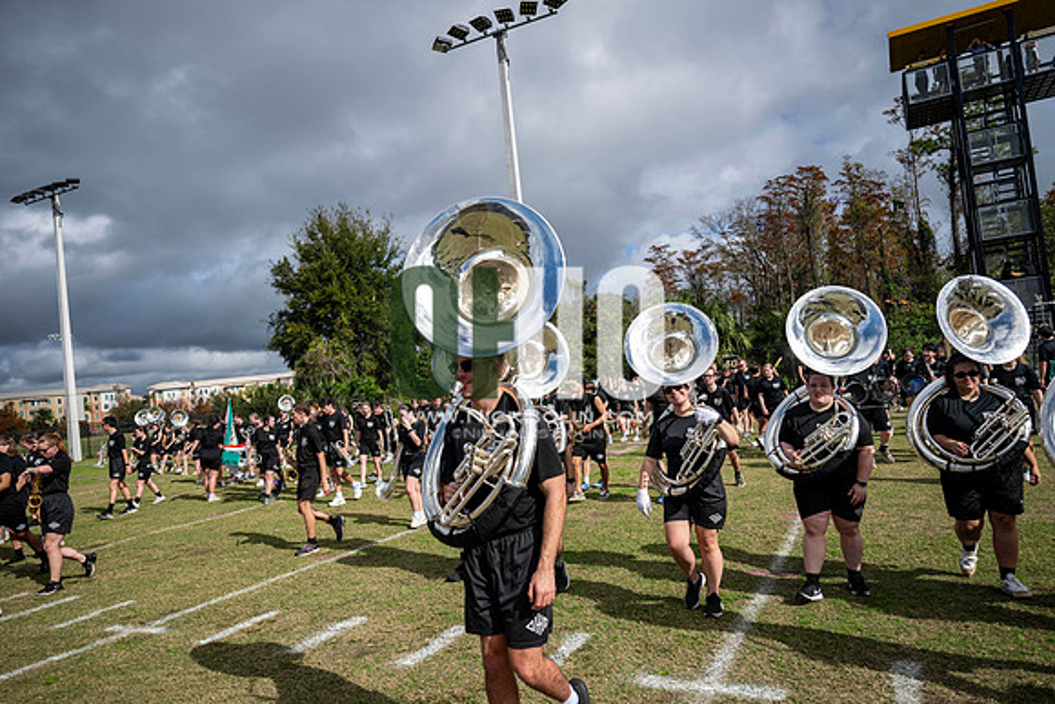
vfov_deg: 53.2
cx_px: 528
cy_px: 352
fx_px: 703
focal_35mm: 24
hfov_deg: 73.7
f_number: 2.8
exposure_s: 1/1250
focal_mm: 24
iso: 40
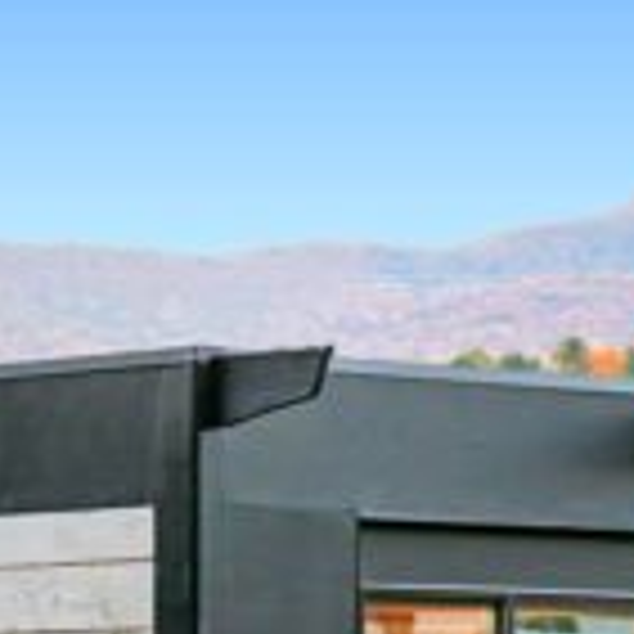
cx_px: 243
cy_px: 884
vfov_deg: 6.0
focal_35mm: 289
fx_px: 5988
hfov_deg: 6.1
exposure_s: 1/80
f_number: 2.8
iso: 200
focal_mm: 35
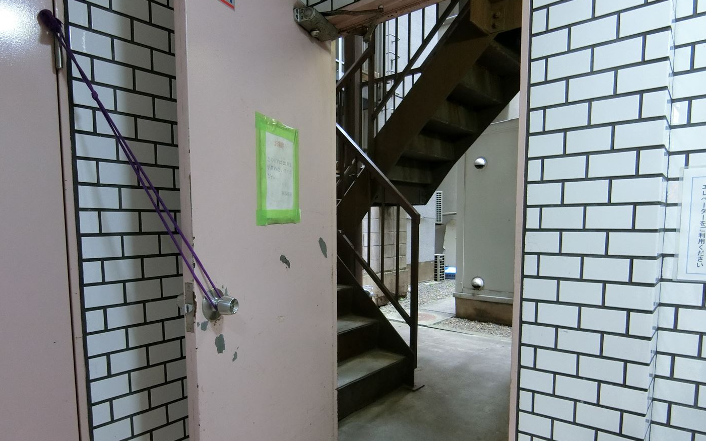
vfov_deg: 52.5
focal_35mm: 23
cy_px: 271
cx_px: 336
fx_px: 443
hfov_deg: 77.1
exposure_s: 1/30
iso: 500
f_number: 2.7
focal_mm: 4.06
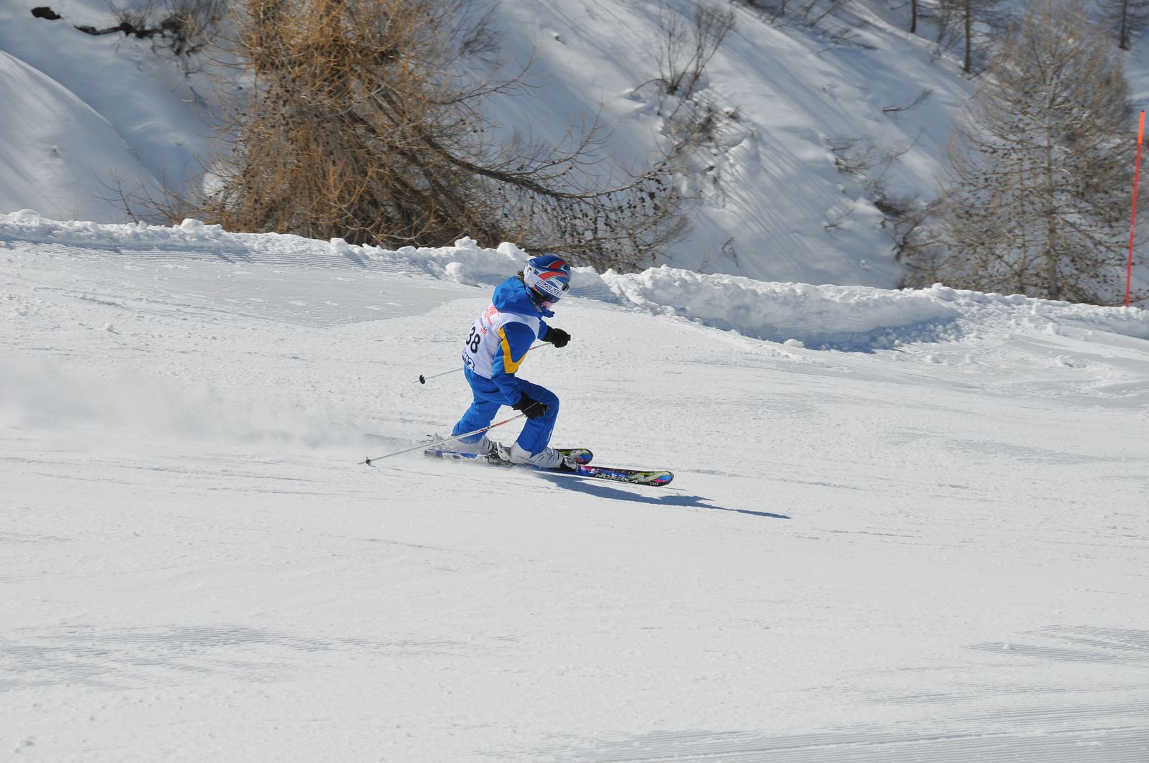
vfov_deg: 10.1
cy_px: 382
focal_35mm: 135
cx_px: 574
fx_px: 4304
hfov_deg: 15.2
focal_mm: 90
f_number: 9
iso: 200
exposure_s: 1/1250
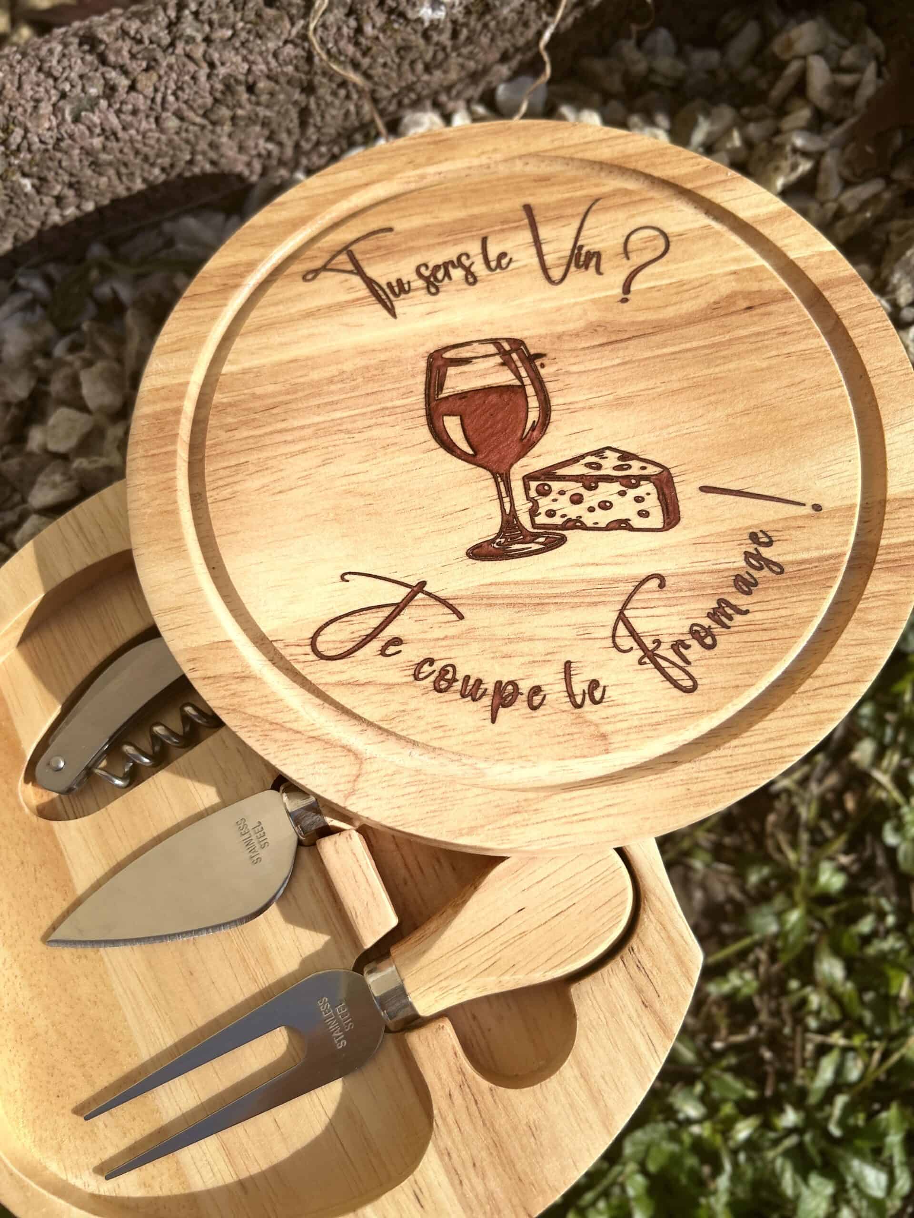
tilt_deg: -75.6
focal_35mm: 26
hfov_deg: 53.1
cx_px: 457
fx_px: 915
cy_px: 609
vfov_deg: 67.3
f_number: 1.5
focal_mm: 5.7
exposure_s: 1/4274
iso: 50
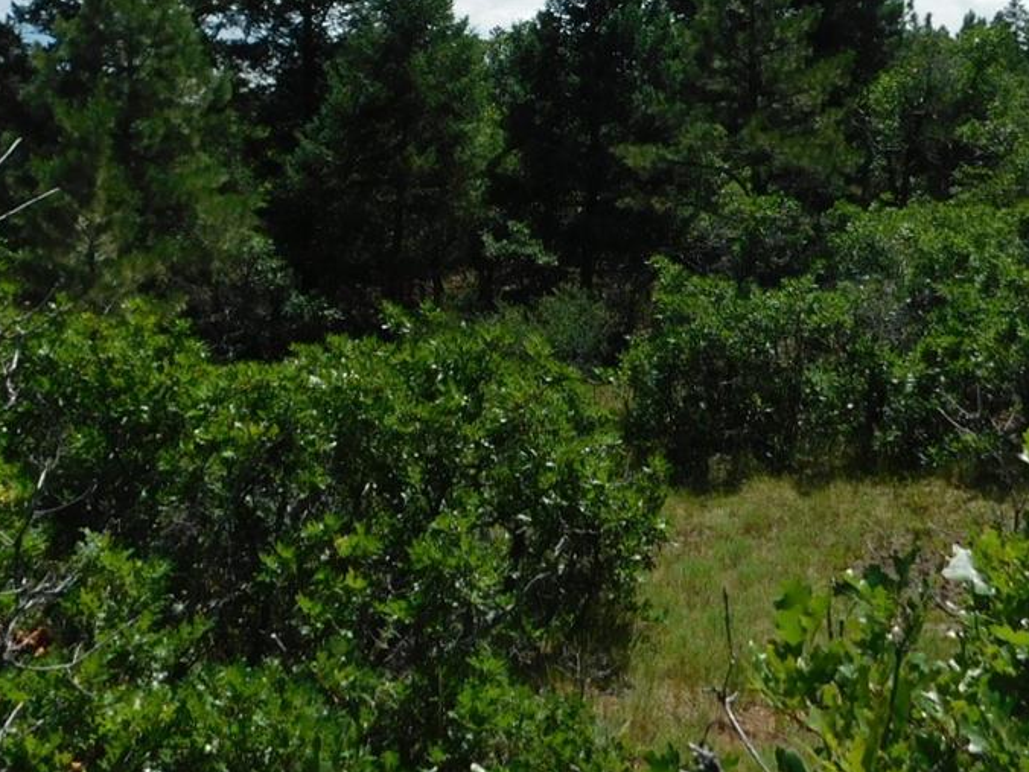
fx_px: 1457
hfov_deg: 38.9
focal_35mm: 49
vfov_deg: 27.8
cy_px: -11
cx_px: 543
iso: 125
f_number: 6
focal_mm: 4
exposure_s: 1/640
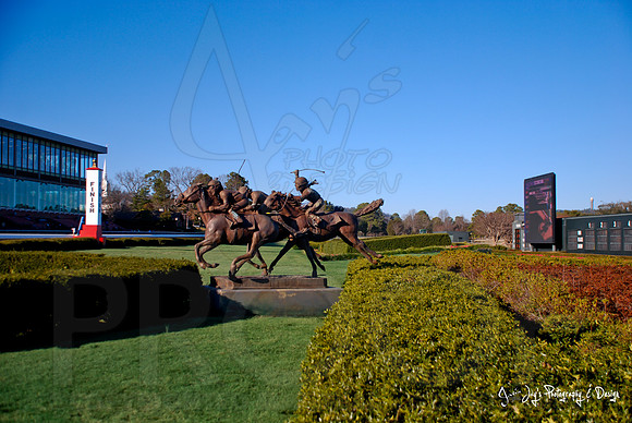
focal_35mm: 46
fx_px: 817
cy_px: 212
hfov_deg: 42.3
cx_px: 316
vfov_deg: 29.0
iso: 100
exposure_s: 1/640
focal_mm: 31
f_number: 4.2
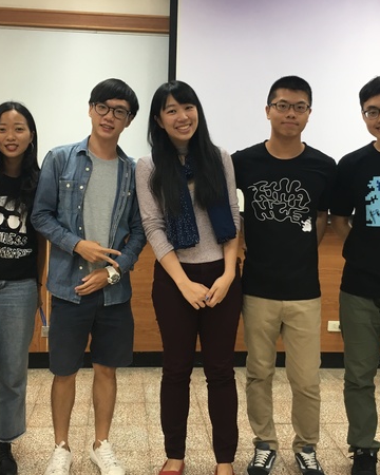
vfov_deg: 42.0
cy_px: 231
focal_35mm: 44
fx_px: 619
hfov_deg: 34.1
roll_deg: -1.3
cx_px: 178
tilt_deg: -6.1
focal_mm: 4.15
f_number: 2.2
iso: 50
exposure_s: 1/30
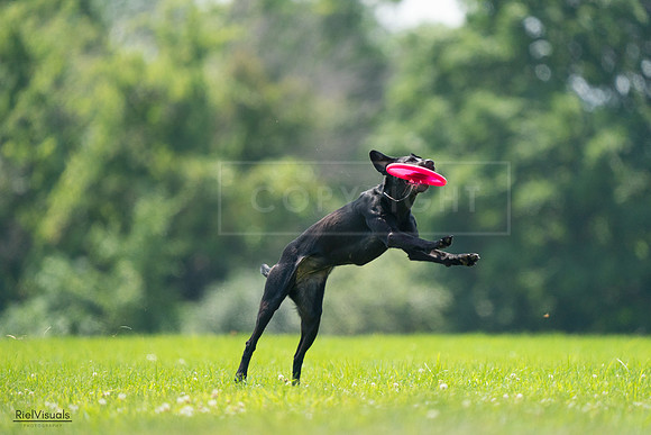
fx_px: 10852
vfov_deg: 2.3
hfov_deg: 3.4
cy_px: 218
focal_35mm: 600
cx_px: 326
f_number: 6.3
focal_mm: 600
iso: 2500
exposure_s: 1/4000
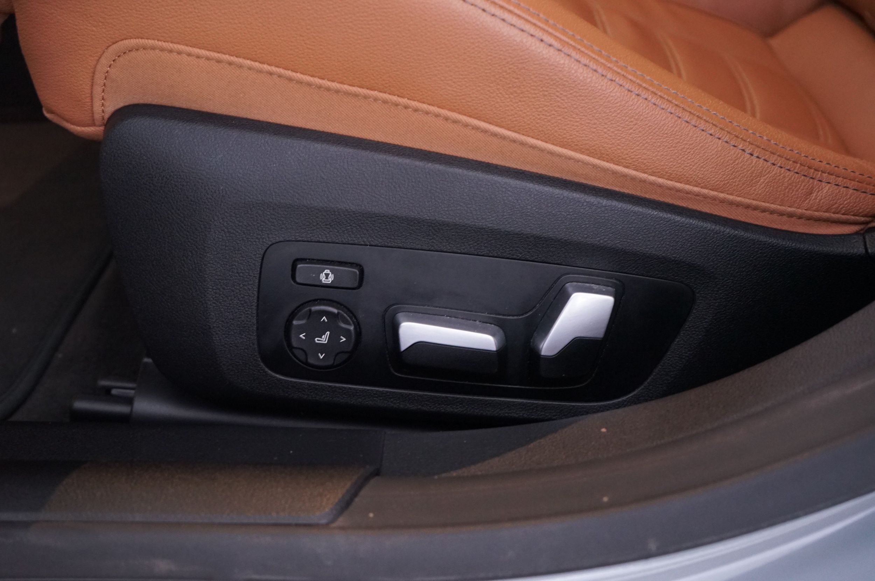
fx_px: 947
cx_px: 438
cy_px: 290
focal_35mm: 39
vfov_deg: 34.1
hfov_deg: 49.6
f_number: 6.3
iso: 3200
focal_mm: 39
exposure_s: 1/10
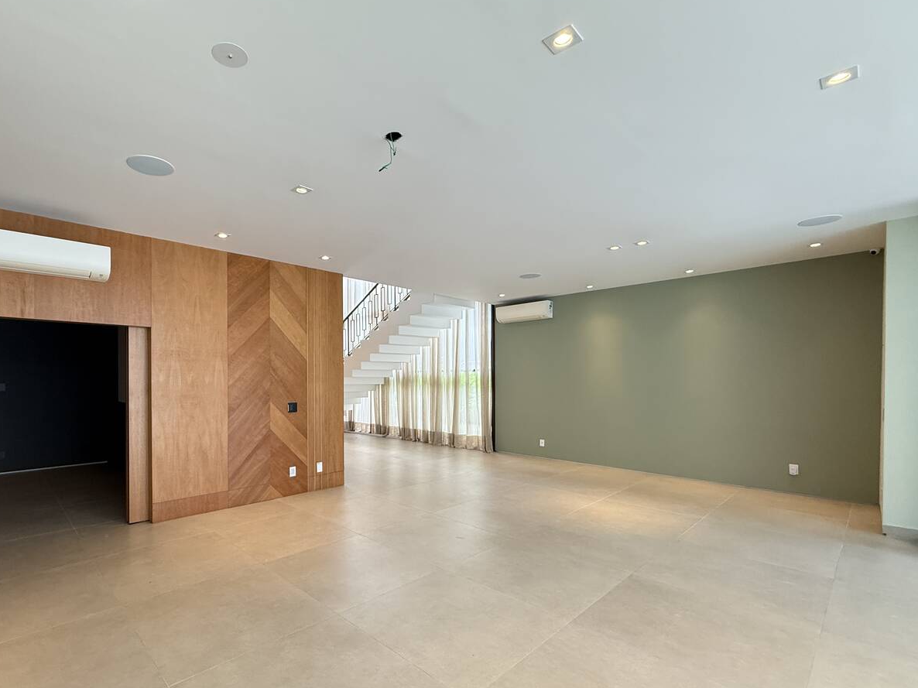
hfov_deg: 90.1
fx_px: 451
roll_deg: -0.5
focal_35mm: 17
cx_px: 375
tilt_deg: +0.3
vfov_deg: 74.5
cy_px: 382
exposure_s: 1/120
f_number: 2.2
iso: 200
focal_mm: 2.22
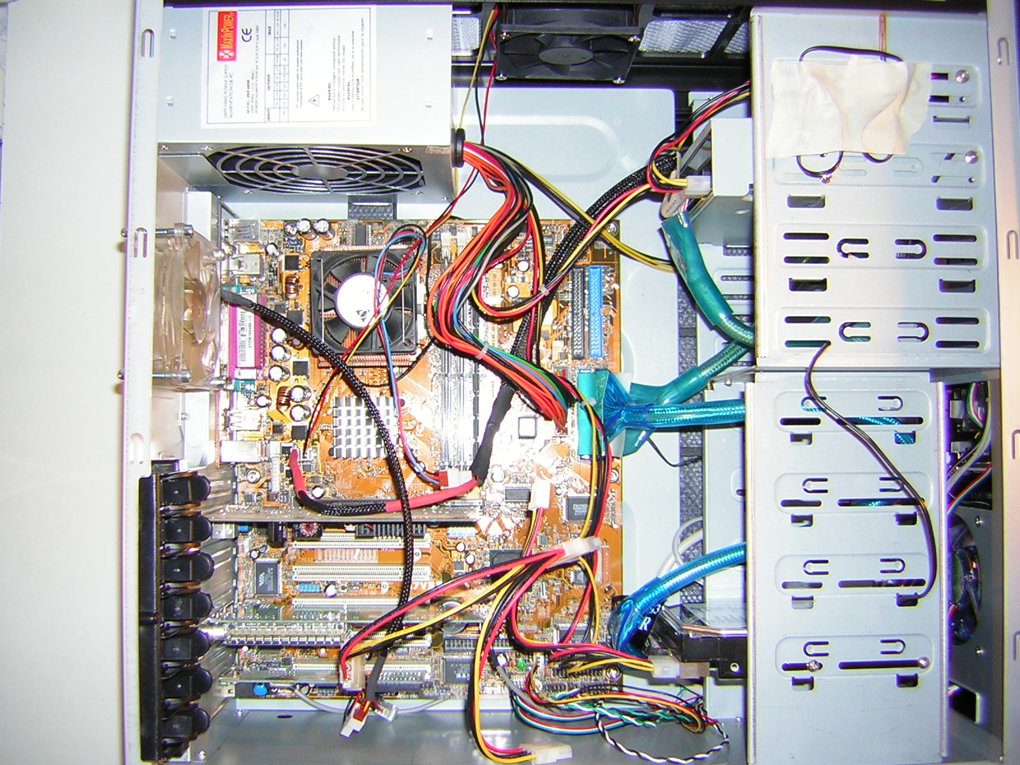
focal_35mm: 36
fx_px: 1061
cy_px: 382
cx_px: 510
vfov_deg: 39.7
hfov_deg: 51.4
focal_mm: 4.7
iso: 50
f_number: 2.6
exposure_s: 1/60.1
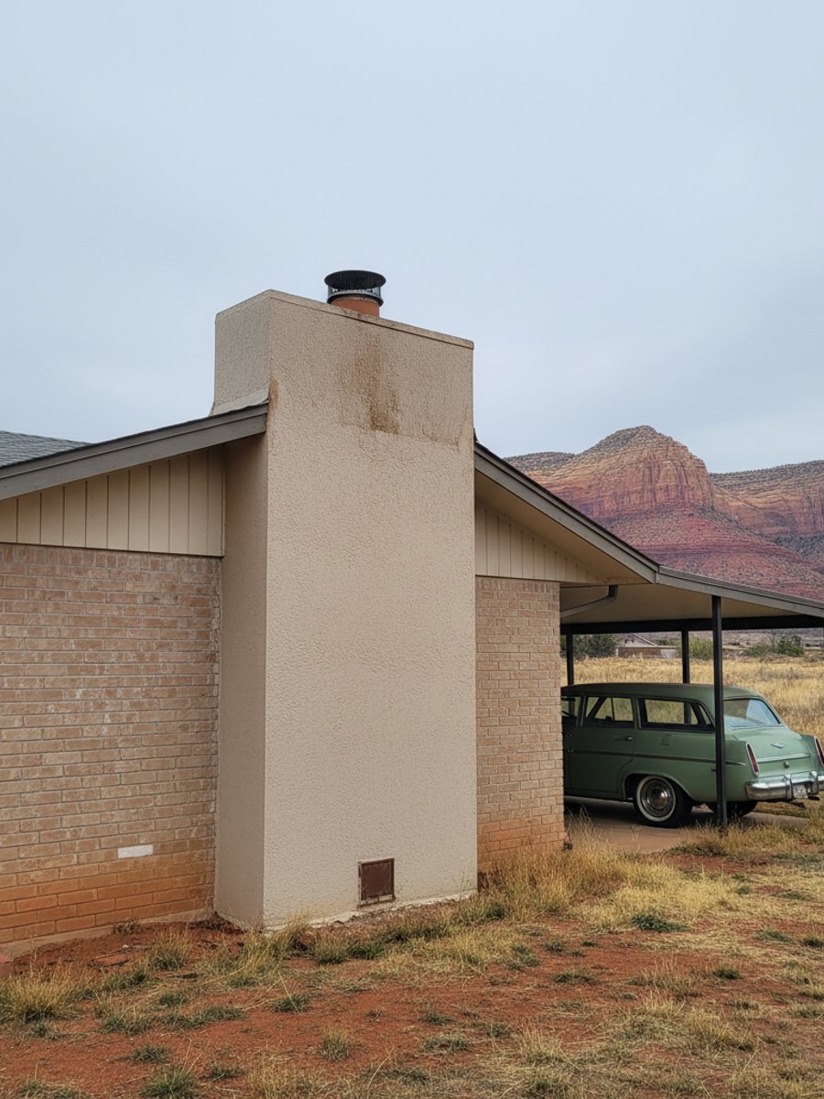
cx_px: 412
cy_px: 550
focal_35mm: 23
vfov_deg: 73.9
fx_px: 730
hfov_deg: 58.9
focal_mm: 6.4
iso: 1019
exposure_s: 1/1260
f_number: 1.8
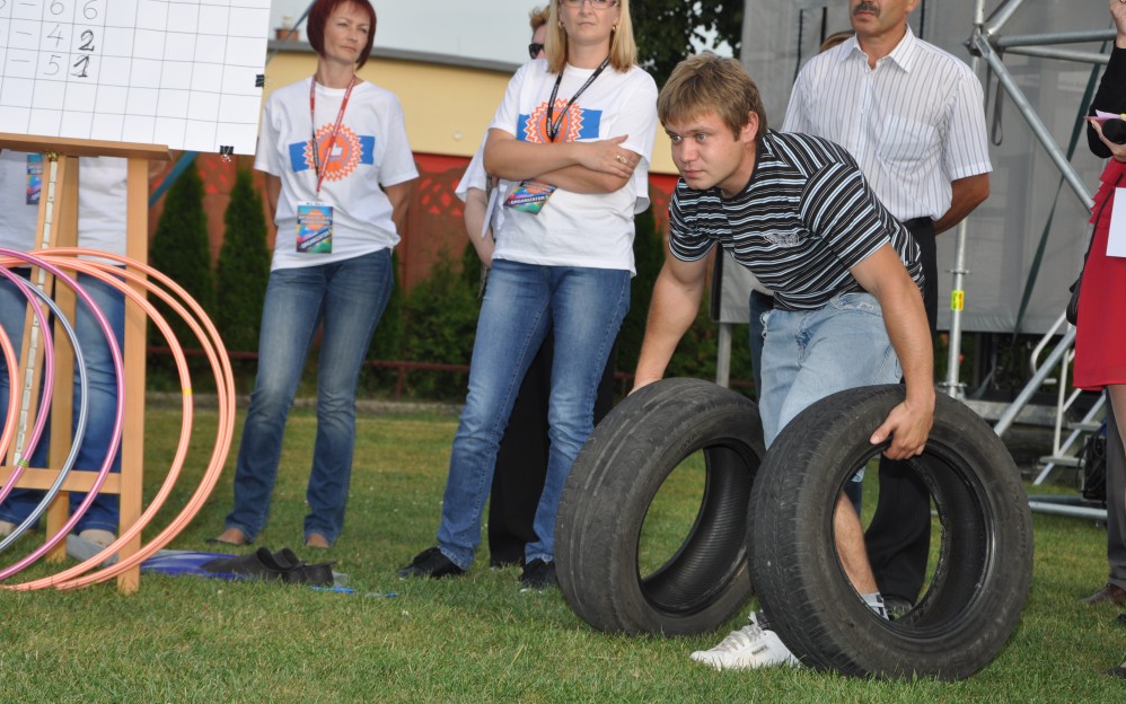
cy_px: 336
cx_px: 563
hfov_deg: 20.6
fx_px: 3100
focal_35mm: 101
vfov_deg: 13.0
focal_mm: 66
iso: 200
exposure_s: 1/200
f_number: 8
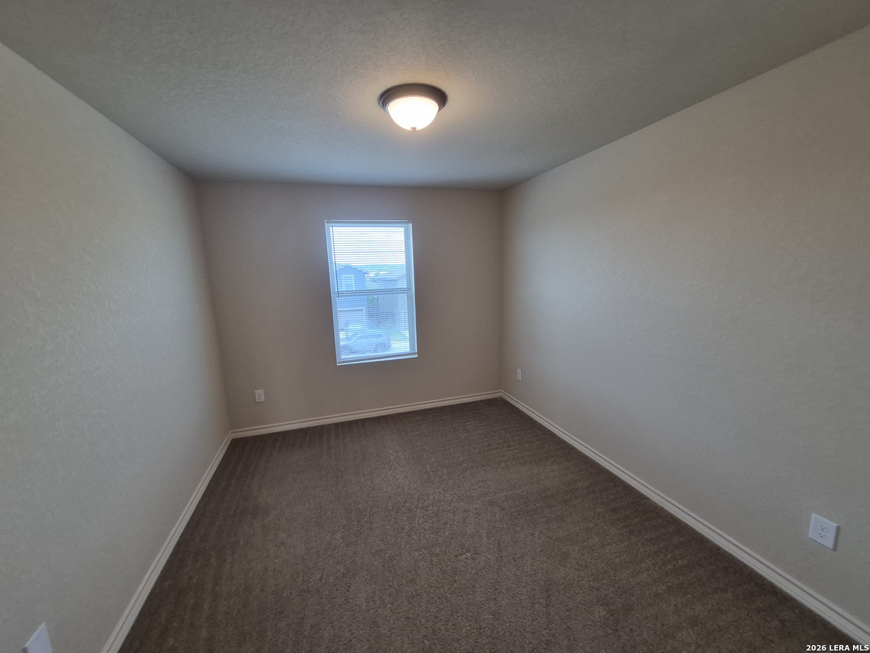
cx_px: 435
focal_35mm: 13
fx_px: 327
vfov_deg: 89.9
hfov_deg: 106.2
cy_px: 326
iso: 125
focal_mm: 1.74
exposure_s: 1/60
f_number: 2.2
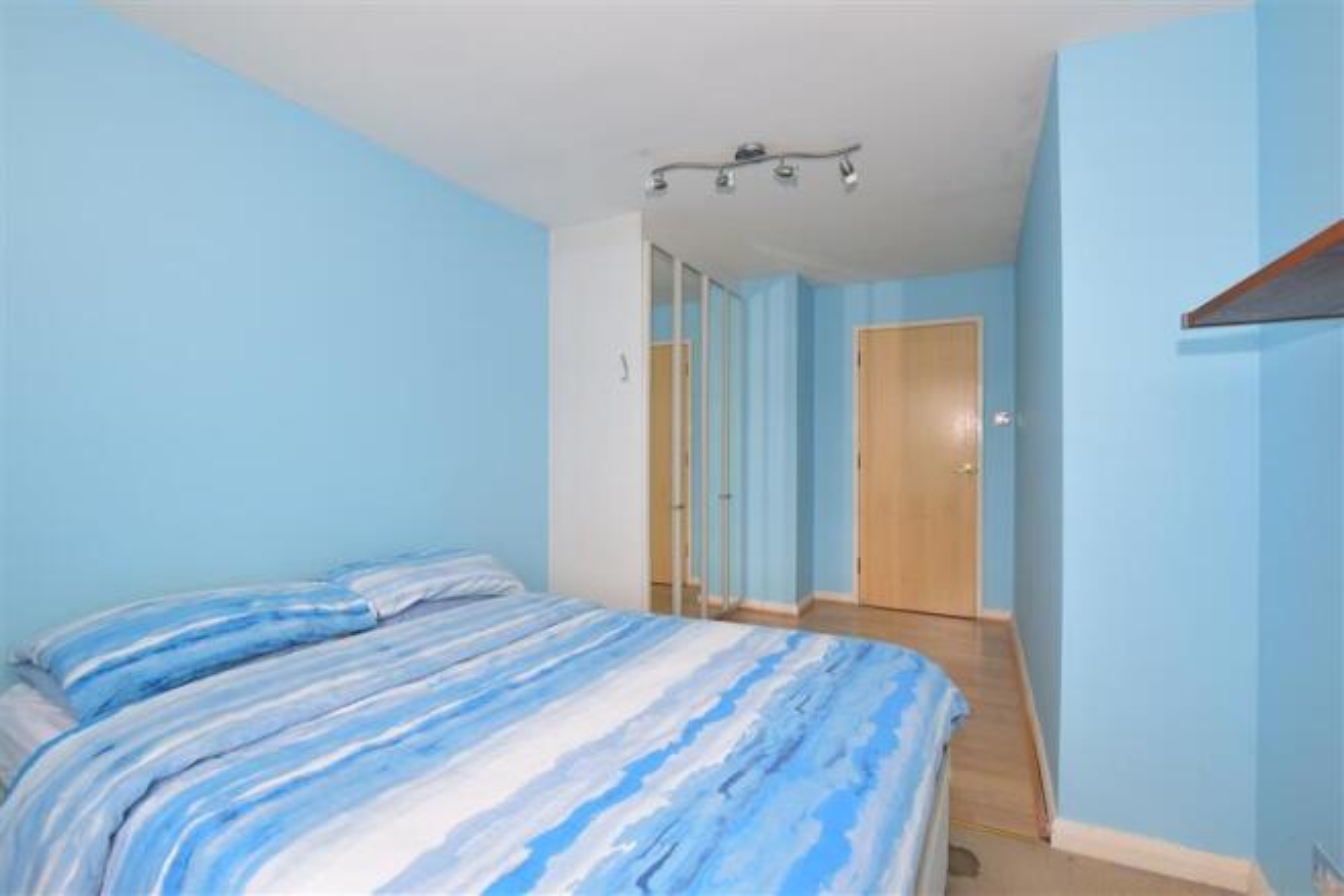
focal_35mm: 15
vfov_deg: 77.3
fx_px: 560
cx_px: 672
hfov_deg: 100.4
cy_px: 448
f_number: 7.1
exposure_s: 1/20
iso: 400
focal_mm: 10
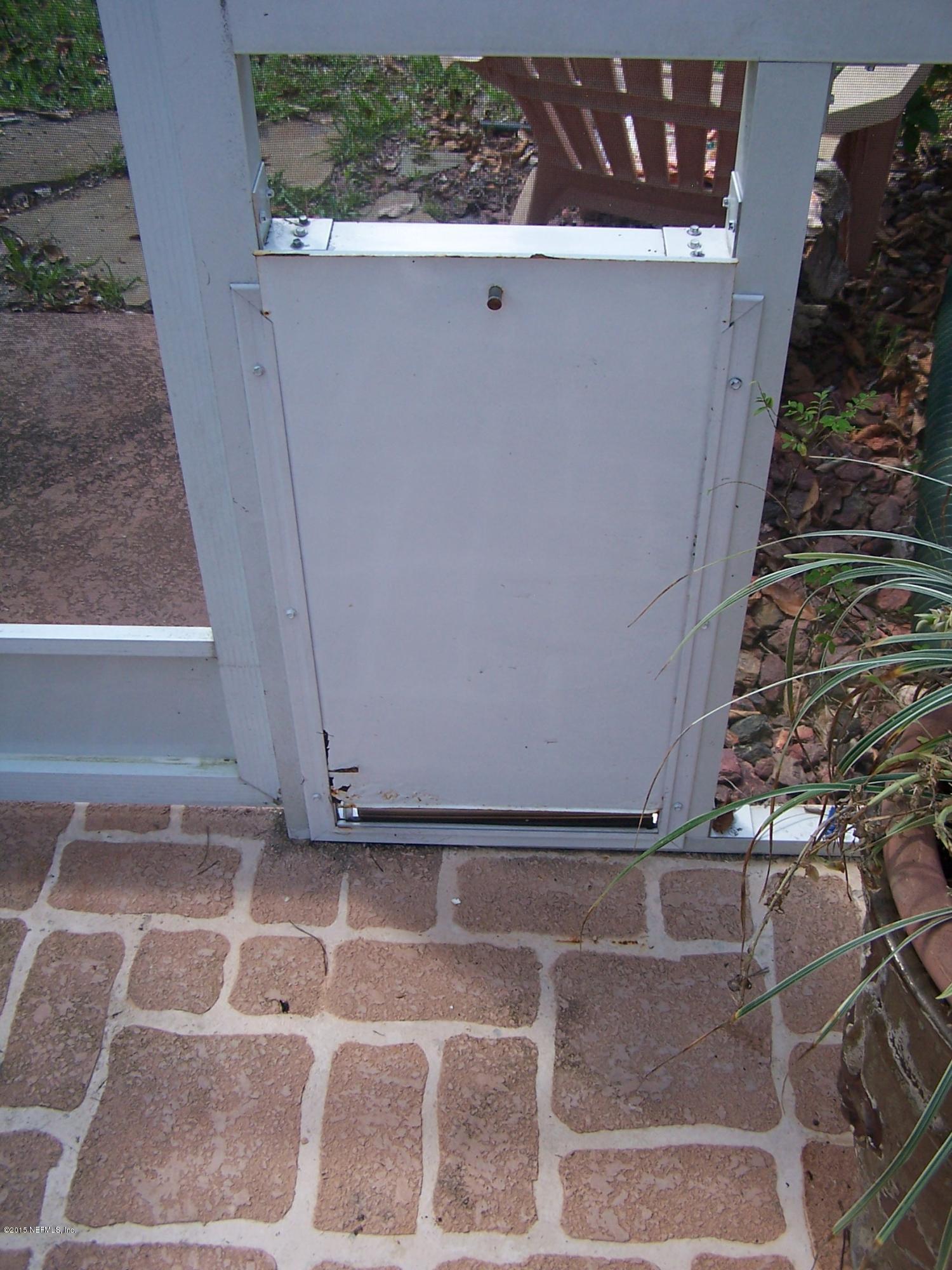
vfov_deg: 49.0
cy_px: 635
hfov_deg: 37.7
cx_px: 476
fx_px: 1393
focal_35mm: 38
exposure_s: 1/180
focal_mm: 6.3
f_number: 2.8
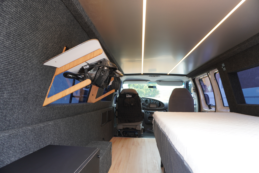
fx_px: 173
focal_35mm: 24
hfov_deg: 73.7
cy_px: 86
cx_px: 130
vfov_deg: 53.1
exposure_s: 1/60
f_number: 4
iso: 160
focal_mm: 16
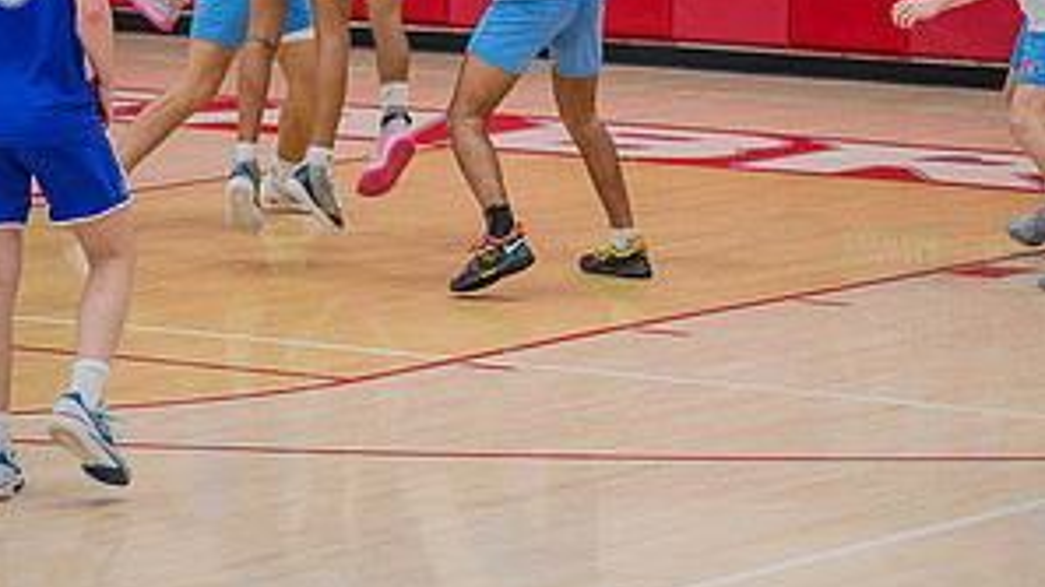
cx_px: 522
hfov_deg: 9.1
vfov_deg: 5.1
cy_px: -98
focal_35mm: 238
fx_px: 6594
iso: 1000
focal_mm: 150
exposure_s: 1/250
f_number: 5
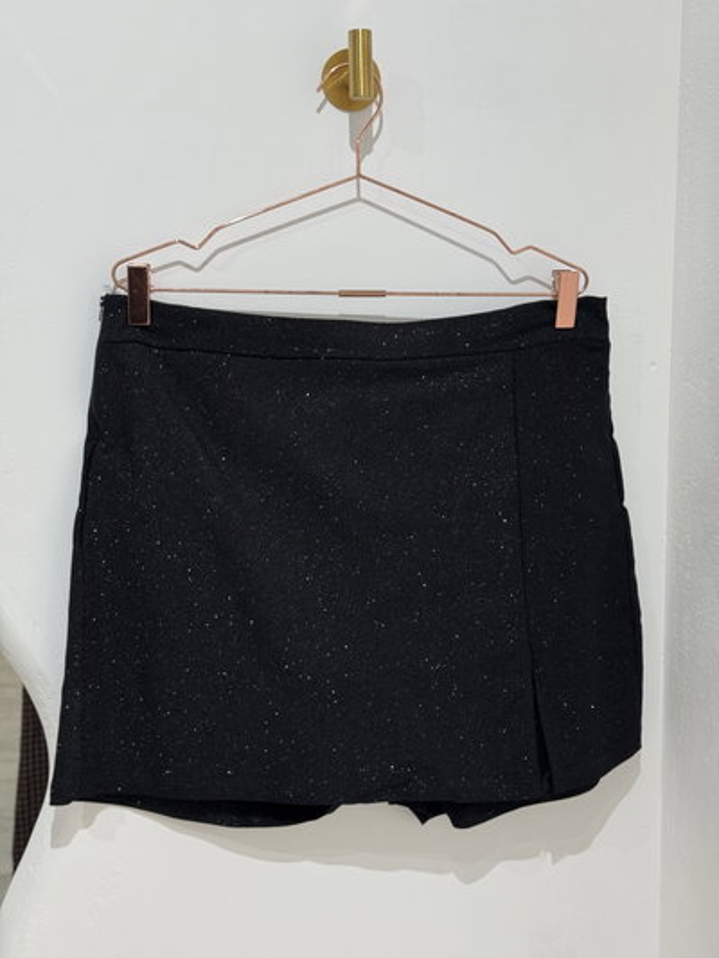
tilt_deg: -6.9
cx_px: 360
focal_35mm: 48
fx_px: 1329
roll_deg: +1.4
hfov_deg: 30.3
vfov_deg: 39.6
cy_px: 479
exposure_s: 1/50
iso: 64
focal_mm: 6.76
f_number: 1.78
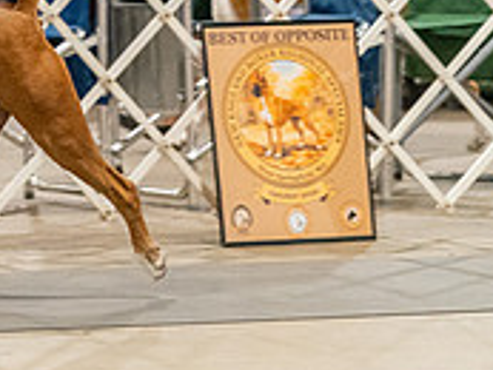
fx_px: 5972
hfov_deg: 4.7
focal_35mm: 419
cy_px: -130
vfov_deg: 3.5
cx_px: -188
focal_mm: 130
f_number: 3.5
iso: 6400
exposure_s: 1/250
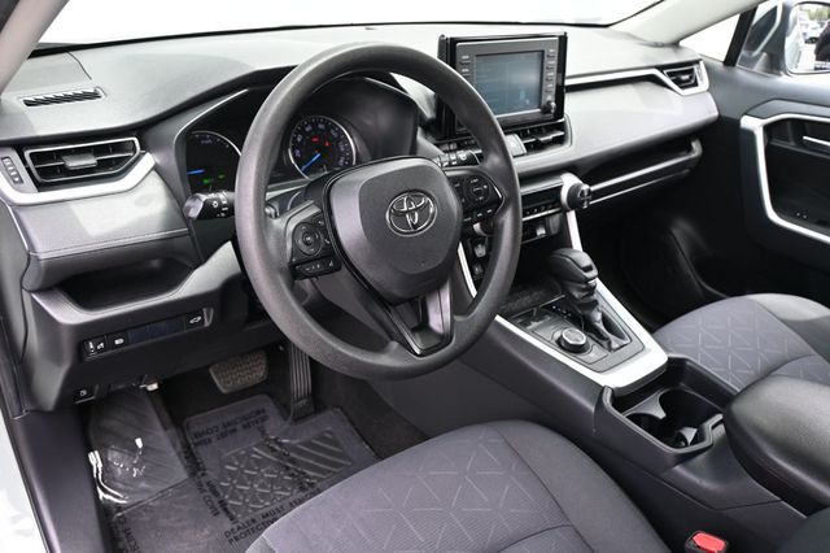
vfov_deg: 44.6
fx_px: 674
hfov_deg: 63.2
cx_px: 415
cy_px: 276
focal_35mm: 29
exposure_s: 1/200
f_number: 3.8
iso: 400
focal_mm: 19.5
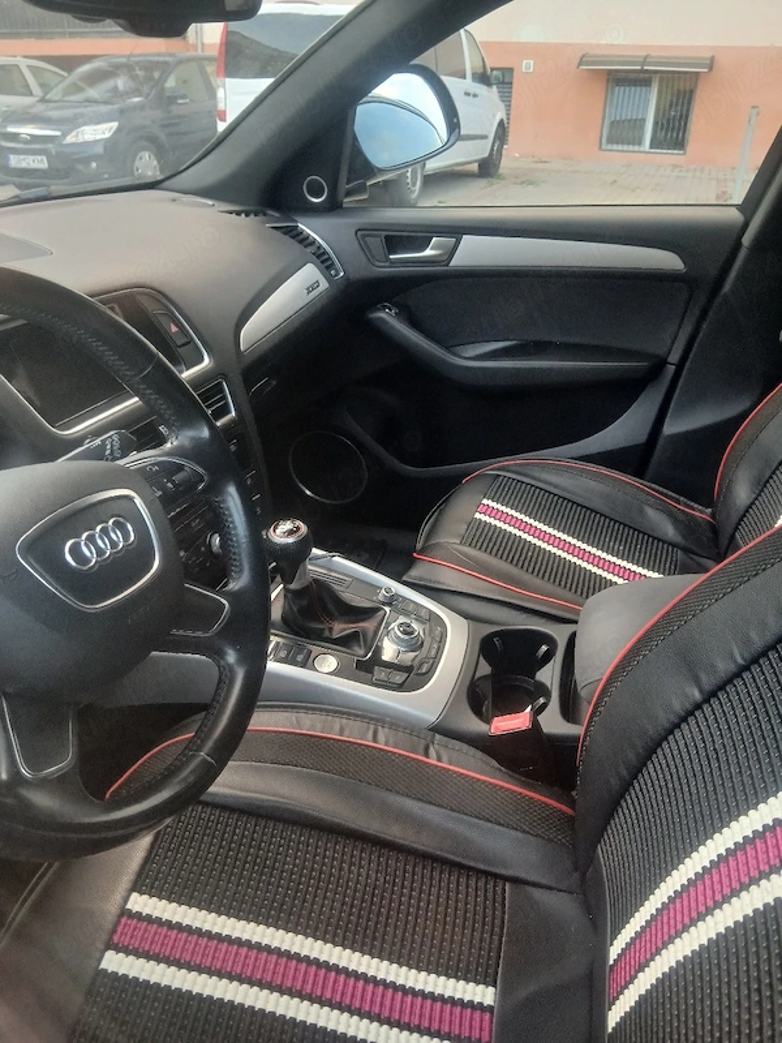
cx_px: 391
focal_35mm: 26
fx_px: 783
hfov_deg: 53.1
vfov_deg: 67.3
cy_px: 522
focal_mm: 3.98
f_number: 1.8
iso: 200
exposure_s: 1/33.3
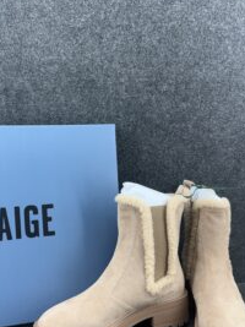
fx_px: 340
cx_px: 83
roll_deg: -0.6
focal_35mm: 36
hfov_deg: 39.2
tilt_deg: -13.9
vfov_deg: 51.2
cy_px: 190
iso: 80
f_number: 1.78
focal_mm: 6.76
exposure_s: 1/120
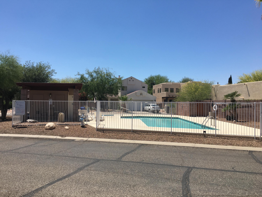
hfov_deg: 61.7
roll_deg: -0.9
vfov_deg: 48.2
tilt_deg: +0.2
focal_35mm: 29
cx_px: 131
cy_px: 98
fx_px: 219
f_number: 2.2
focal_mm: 4.15
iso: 25
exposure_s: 1/1789
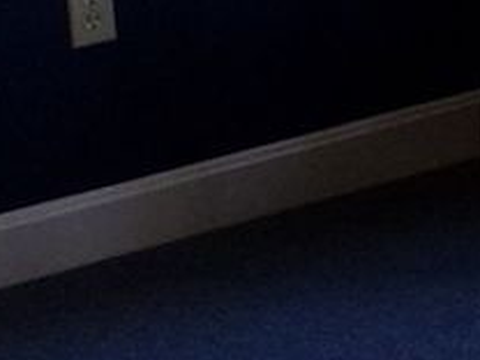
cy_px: -358
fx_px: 2773
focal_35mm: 200
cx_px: 1080
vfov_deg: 7.2
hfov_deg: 9.1
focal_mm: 4.7
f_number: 3.2
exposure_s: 1/100
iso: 198
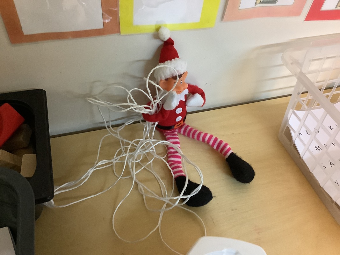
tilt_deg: -48.7
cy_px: 128
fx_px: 304
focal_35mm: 31
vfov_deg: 45.4
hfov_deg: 58.4
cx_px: 170
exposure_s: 1/25
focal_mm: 3.3
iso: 400
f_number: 2.4
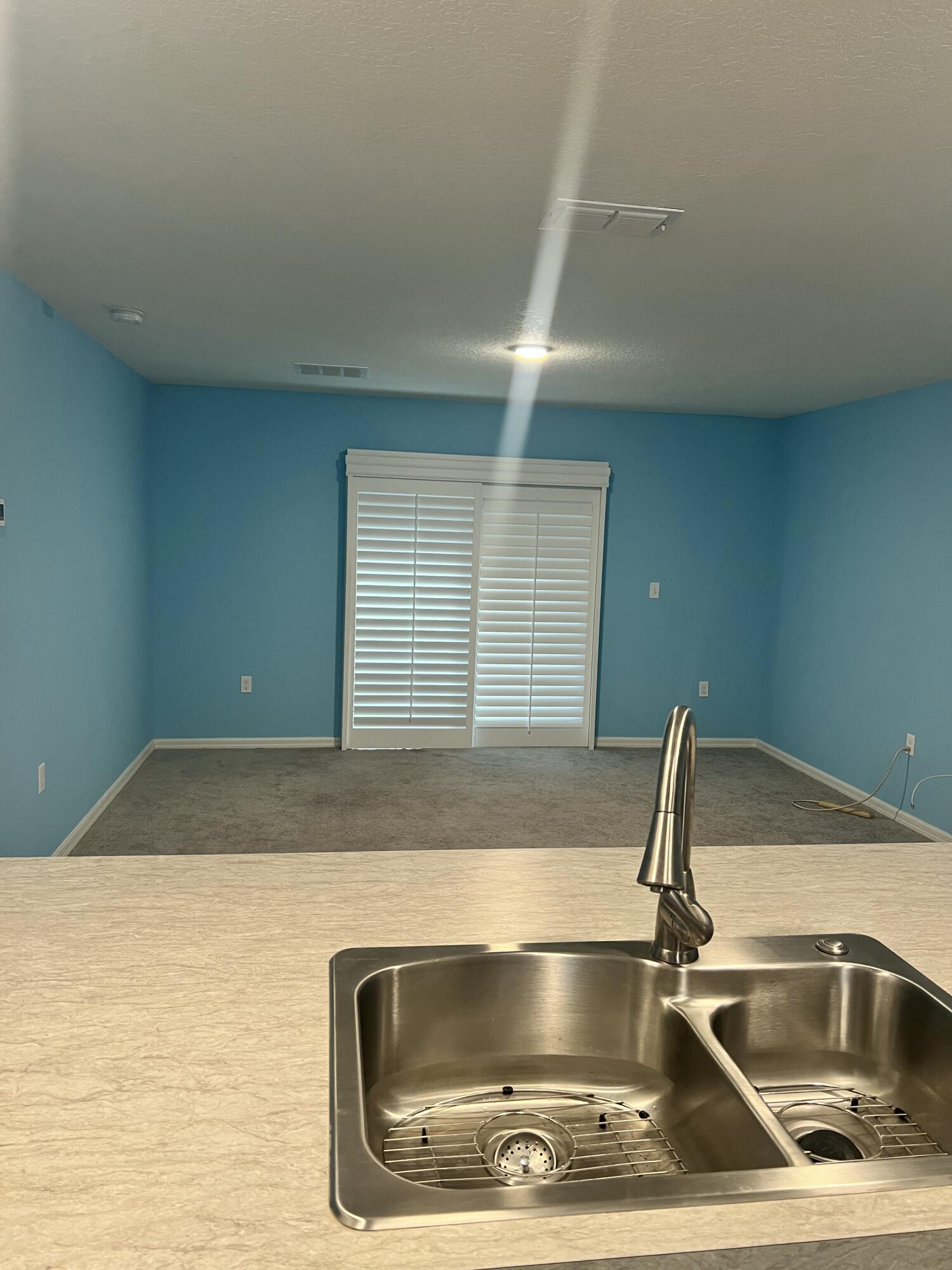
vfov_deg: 67.3
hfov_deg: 53.1
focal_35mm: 26
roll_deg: -3.1
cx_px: 476
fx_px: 953
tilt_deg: -6.6
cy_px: 635
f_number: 1.5
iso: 125
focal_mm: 5.7
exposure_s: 1/60
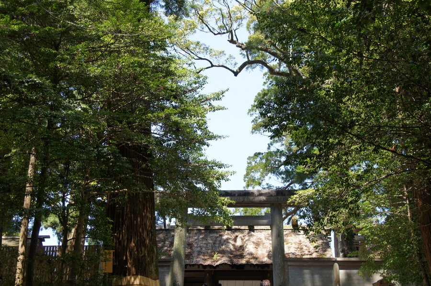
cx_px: 216
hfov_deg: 31.2
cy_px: 143
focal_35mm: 64
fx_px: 771
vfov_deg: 21.0
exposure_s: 1/200
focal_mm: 43
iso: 200
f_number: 5.6
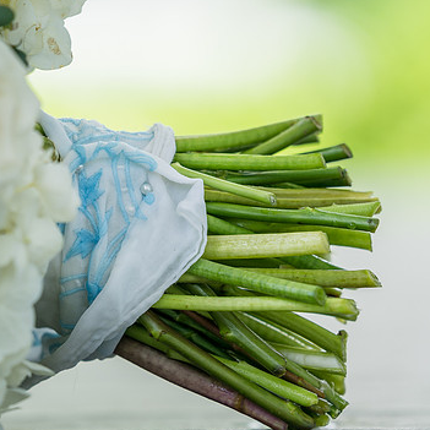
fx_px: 4511
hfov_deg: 5.5
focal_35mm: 321
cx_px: 183
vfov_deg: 5.5
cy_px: 244
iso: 160
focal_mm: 200
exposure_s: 1/200
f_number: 4
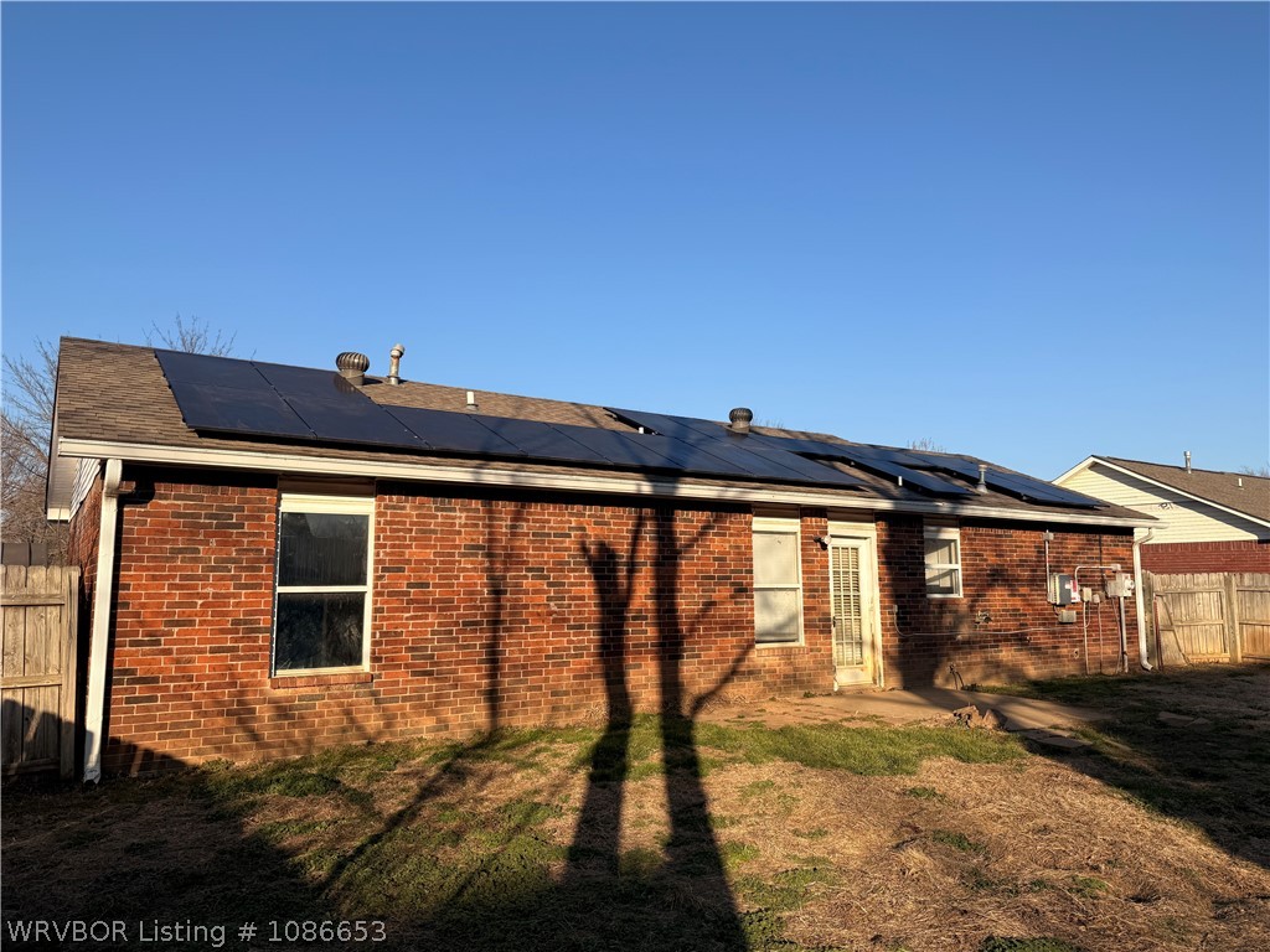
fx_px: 881
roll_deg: -0.1
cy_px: 476
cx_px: 635
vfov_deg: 56.8
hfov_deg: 71.6
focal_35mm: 24
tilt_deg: +6.9
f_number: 1.78
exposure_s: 1/3953
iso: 80
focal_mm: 6.76
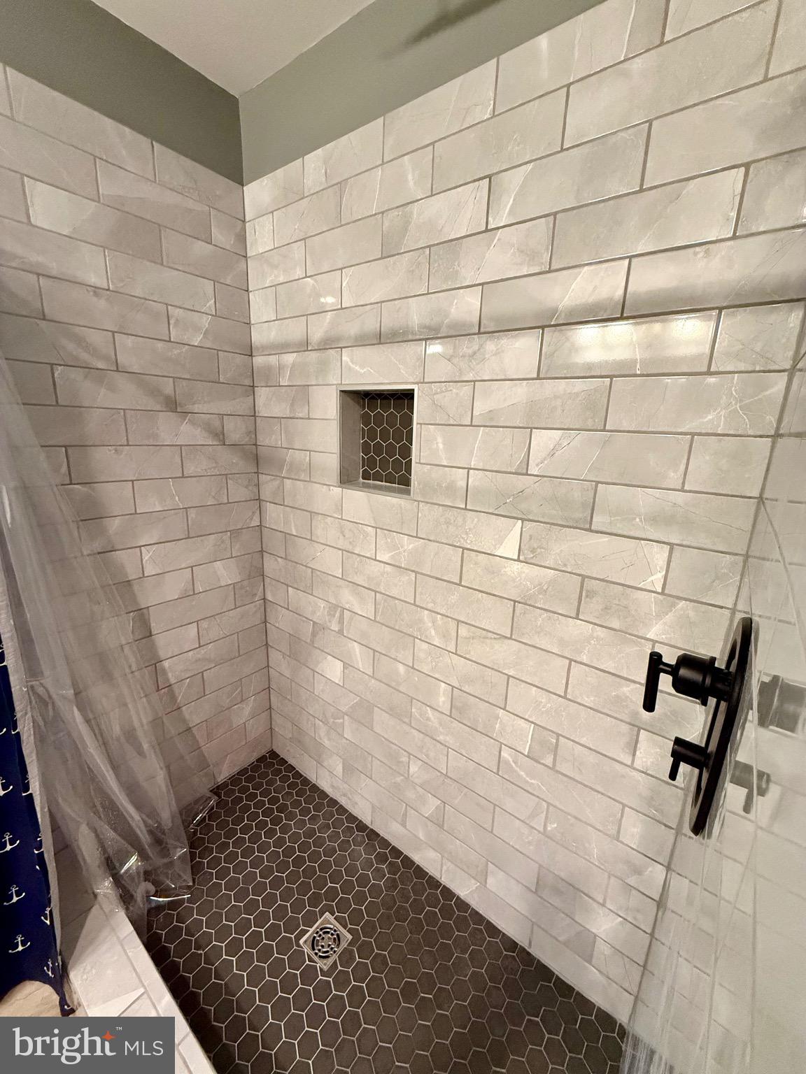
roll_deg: -1.4
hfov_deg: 85.7
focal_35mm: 14
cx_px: 403
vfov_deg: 102.1
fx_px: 435
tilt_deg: -14.4
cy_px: 537
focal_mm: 2.22
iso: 640
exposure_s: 1/60
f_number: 2.2
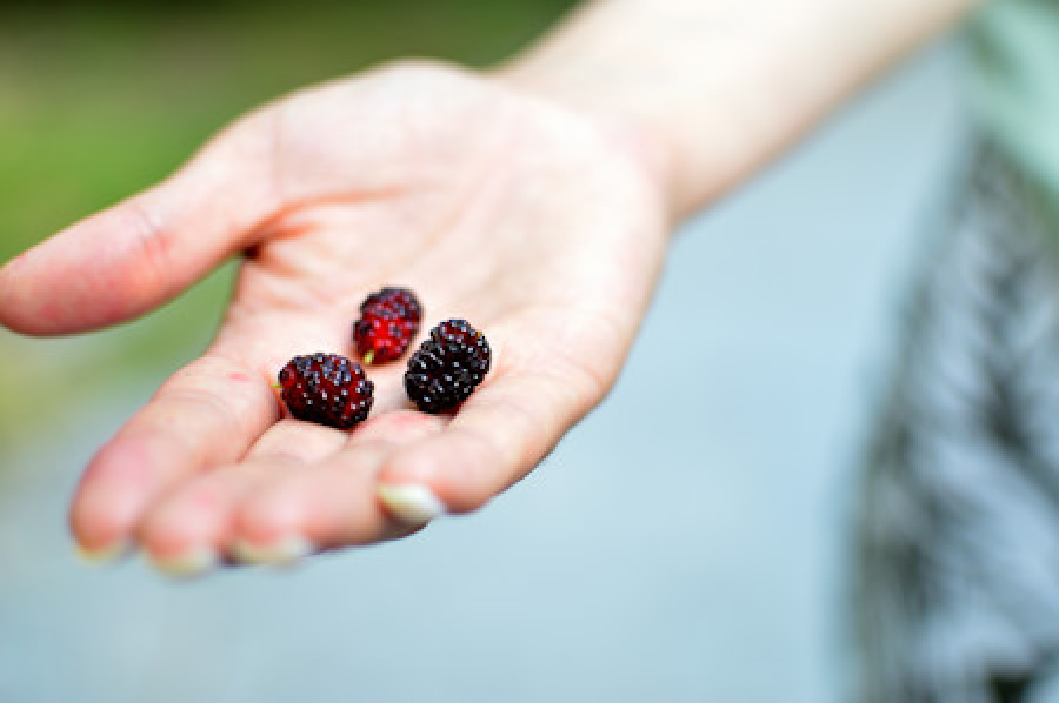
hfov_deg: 37.9
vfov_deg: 25.7
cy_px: 352
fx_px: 1543
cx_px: 530
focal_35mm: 52
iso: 100
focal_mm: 35
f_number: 2
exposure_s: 1/100
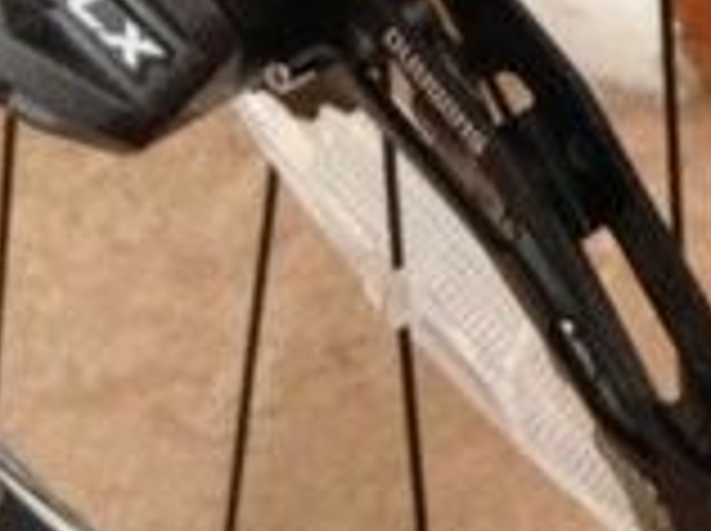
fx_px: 3302
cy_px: -410
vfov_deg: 8.8
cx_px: 1411
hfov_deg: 11.2
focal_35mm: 161
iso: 400
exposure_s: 1/20
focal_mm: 4.28
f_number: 2.4
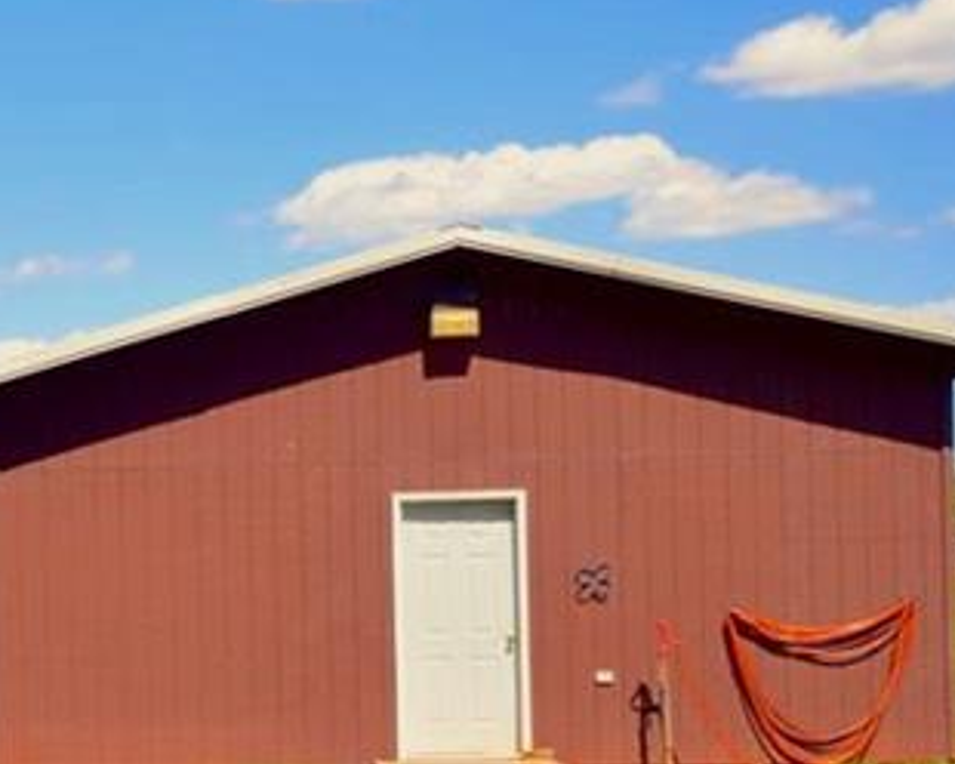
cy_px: 585
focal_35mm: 93
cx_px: -305
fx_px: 2629
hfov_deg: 19.0
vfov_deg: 16.4
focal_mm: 20
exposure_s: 1/200
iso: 140
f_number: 10
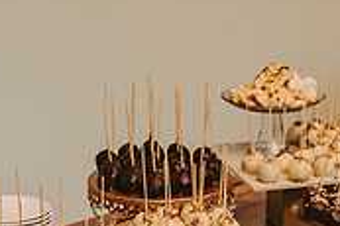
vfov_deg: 11.5
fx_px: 1076
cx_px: 195
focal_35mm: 114
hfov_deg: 18.0
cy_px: 337
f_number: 3.5
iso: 1600
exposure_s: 1/200
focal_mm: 34
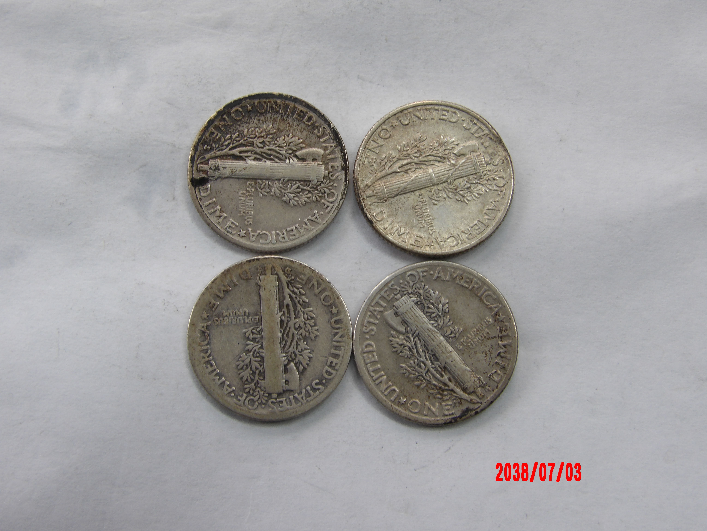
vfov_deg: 28.6
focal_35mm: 51
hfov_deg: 37.5
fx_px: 1042
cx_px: 354
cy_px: 266
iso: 100
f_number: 5.3
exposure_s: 1/42
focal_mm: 9.2
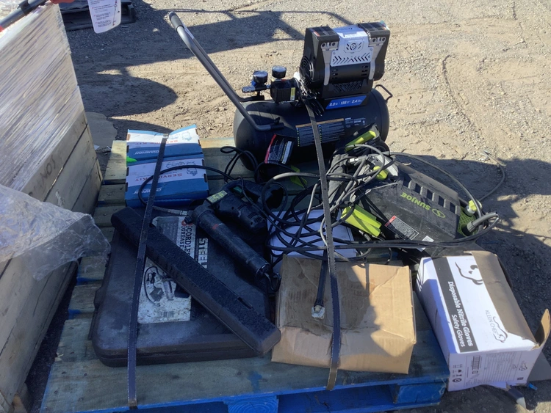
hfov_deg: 58.3
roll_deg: -1.5
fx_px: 494
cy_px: 206
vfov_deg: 45.5
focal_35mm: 31
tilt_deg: -39.2
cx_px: 276
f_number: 2.4
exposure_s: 1/390
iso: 25
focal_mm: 3.3
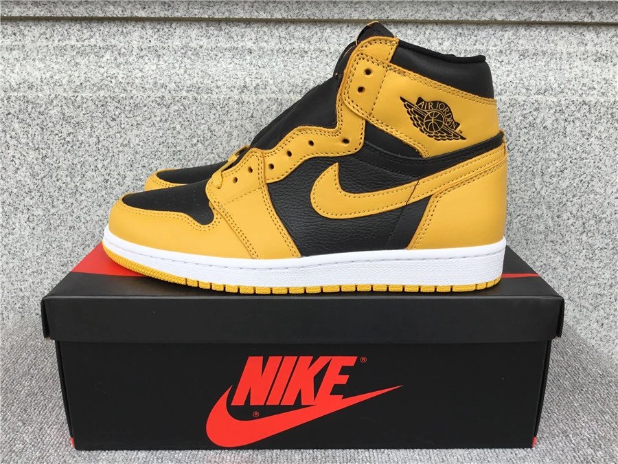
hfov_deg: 58.4
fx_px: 553
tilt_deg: -16.7
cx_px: 309
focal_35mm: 31
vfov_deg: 45.4
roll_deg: +0.1
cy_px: 232
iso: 25
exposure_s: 1/250
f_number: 2.4
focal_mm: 3.3
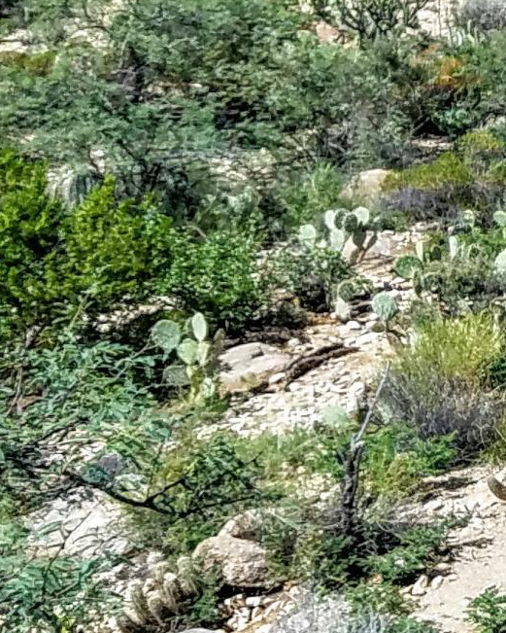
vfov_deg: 16.2
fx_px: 2190
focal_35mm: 117
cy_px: 61
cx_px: 1321
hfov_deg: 10.7
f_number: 1.7
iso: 50
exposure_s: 1/2344
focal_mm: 4.2
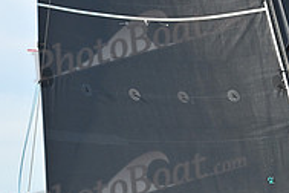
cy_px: 241
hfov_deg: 9.5
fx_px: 1726
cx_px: 327
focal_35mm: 215
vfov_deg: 6.3
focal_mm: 70
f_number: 6.3
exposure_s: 1/1000
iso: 320
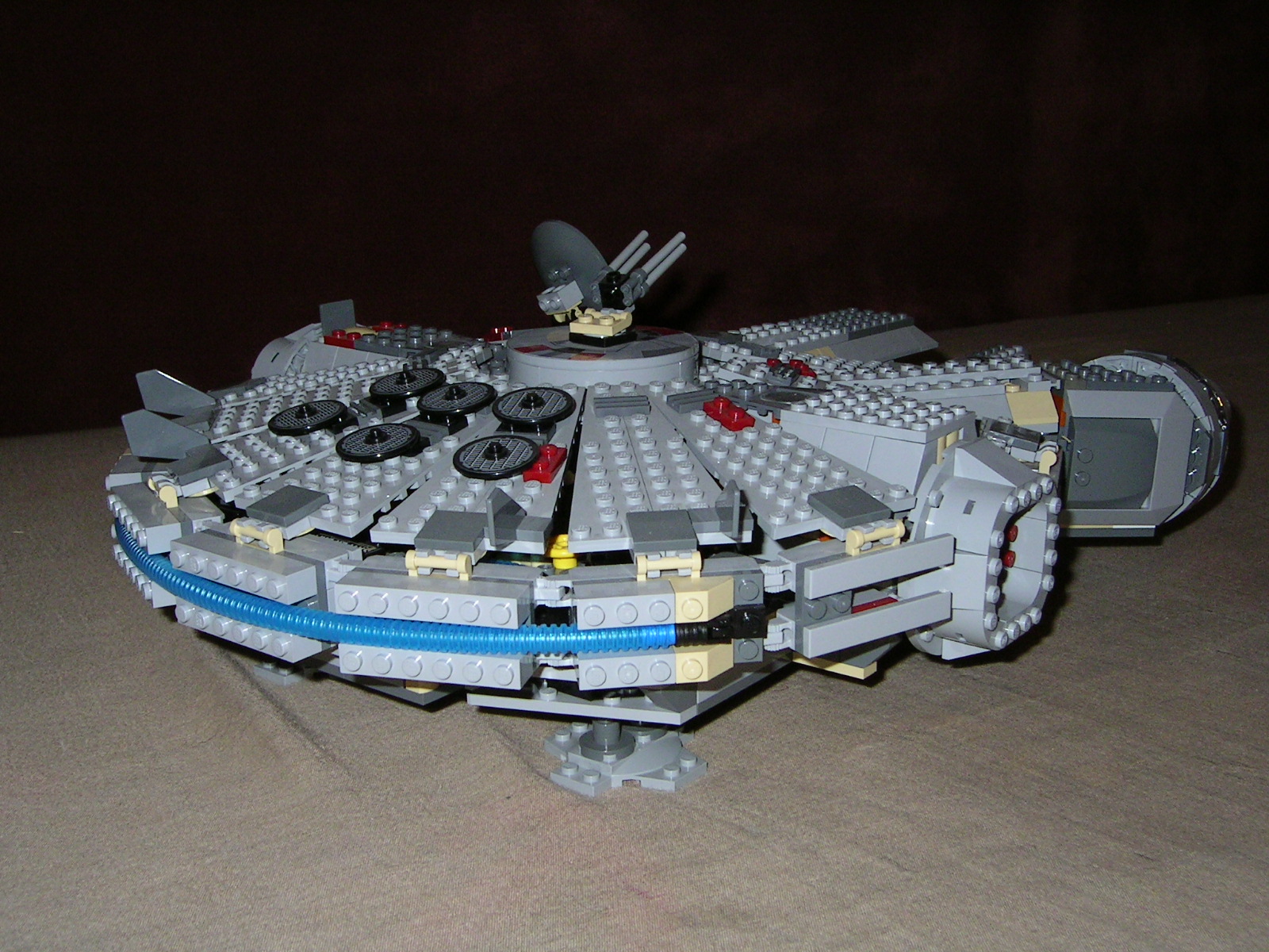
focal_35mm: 39
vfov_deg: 36.8
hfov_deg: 47.9
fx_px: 1430
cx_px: 634
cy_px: 476
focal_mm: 6.2
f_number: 5.3
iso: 100
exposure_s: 1/33.3
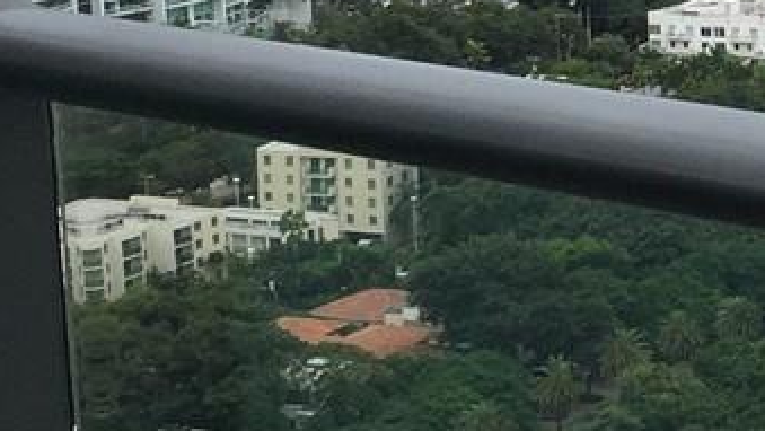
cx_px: 1079
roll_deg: +1.4
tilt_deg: -9.0
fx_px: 3024
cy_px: -38
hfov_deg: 13.7
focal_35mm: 149
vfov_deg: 8.1
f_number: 2.2
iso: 32
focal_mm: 4.15
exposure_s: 1/694
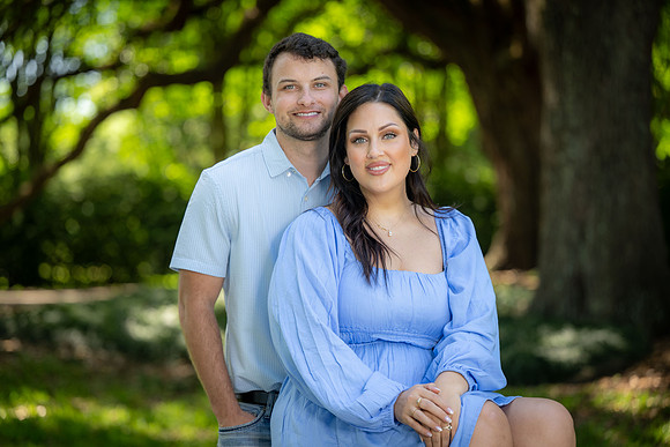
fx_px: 1899
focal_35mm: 102
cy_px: 224
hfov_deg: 20.0
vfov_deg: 13.4
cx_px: 335
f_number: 2.8
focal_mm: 102
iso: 100
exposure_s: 1/125
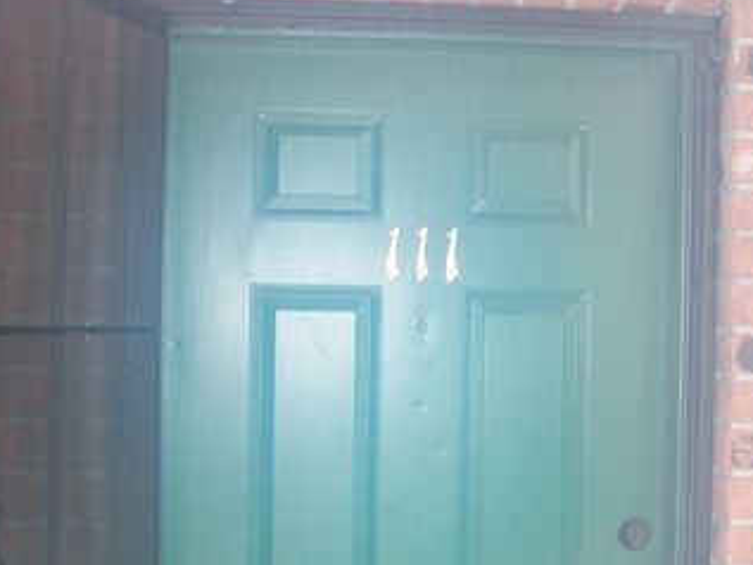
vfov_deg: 24.4
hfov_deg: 32.0
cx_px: 470
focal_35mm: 60
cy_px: 350
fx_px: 1306
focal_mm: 6.3
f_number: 2.8
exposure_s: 1/60
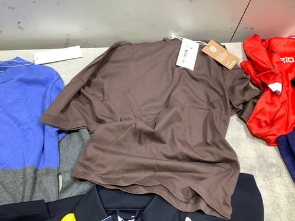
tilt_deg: -63.1
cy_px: 110
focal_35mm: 31
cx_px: 148
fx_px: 264
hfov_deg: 58.4
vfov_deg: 45.4
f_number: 2.4
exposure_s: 1/50
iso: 80
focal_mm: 3.3
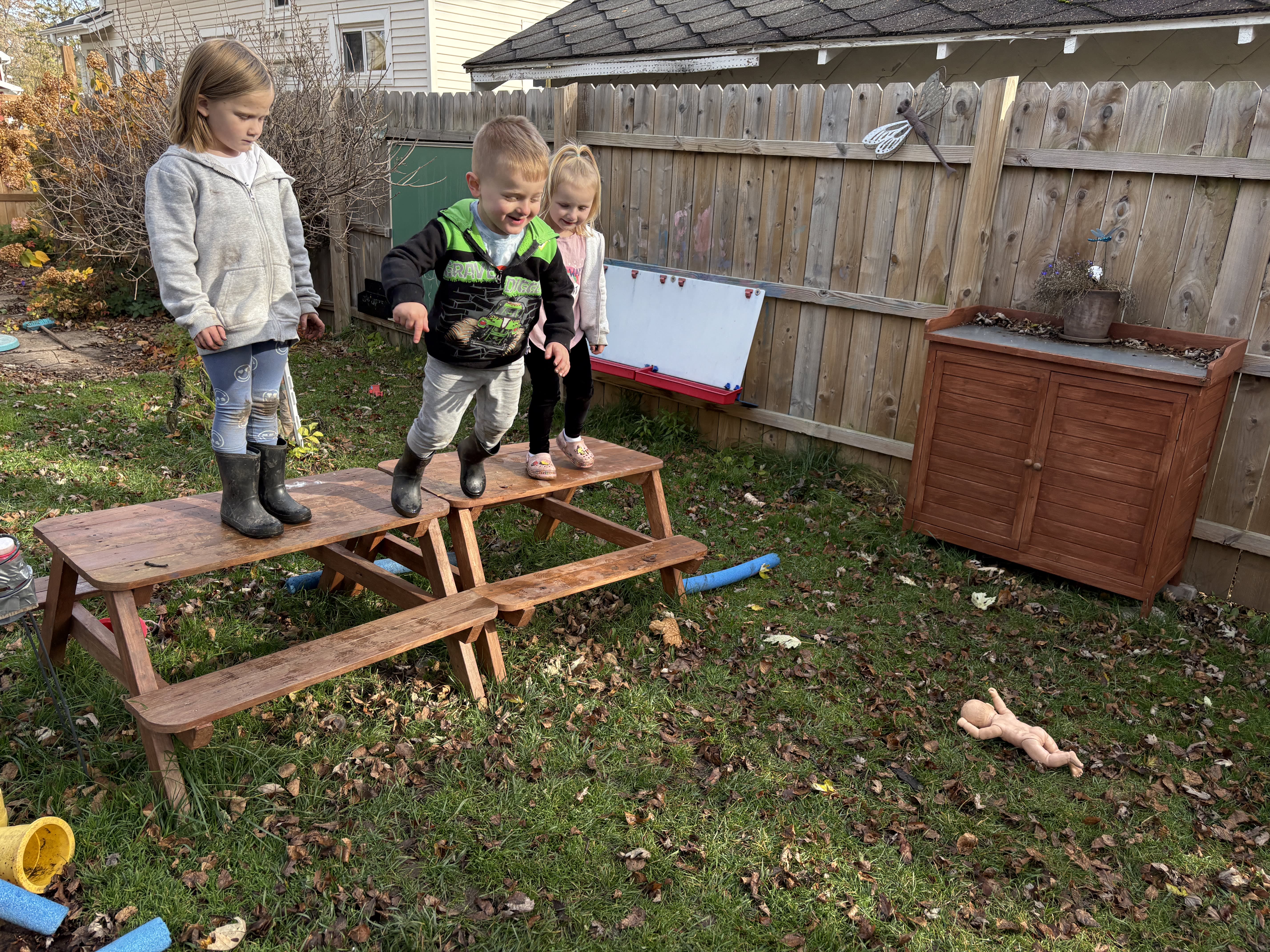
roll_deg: -2.0
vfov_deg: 53.1
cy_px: 476
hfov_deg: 67.3
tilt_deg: -18.0
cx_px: 635
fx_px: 954
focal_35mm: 26
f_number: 1.6
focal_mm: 6
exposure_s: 1/566
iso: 50
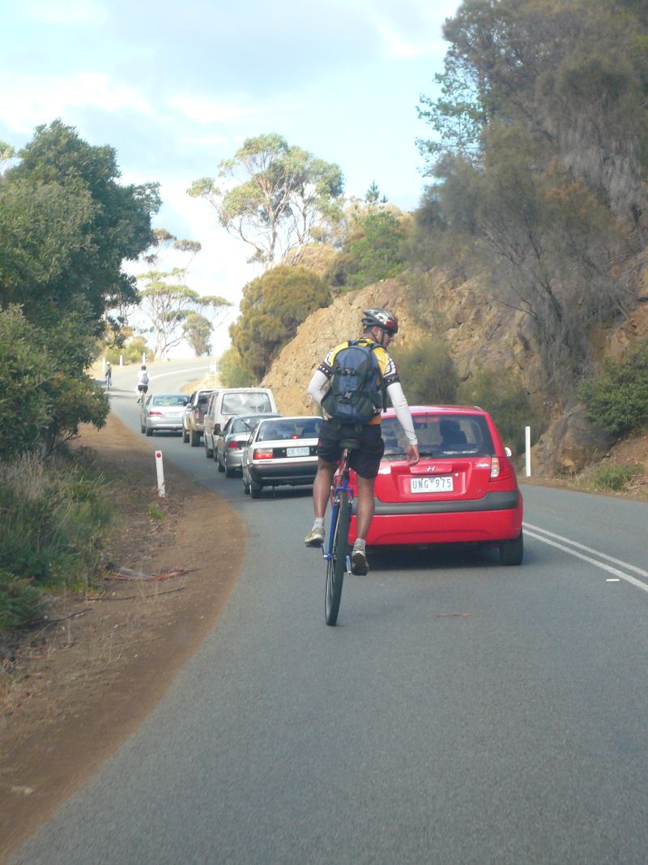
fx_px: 2122
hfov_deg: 17.4
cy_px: 432
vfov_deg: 23.0
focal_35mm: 85
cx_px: 324
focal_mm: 14.2
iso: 100
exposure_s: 1/125
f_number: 5
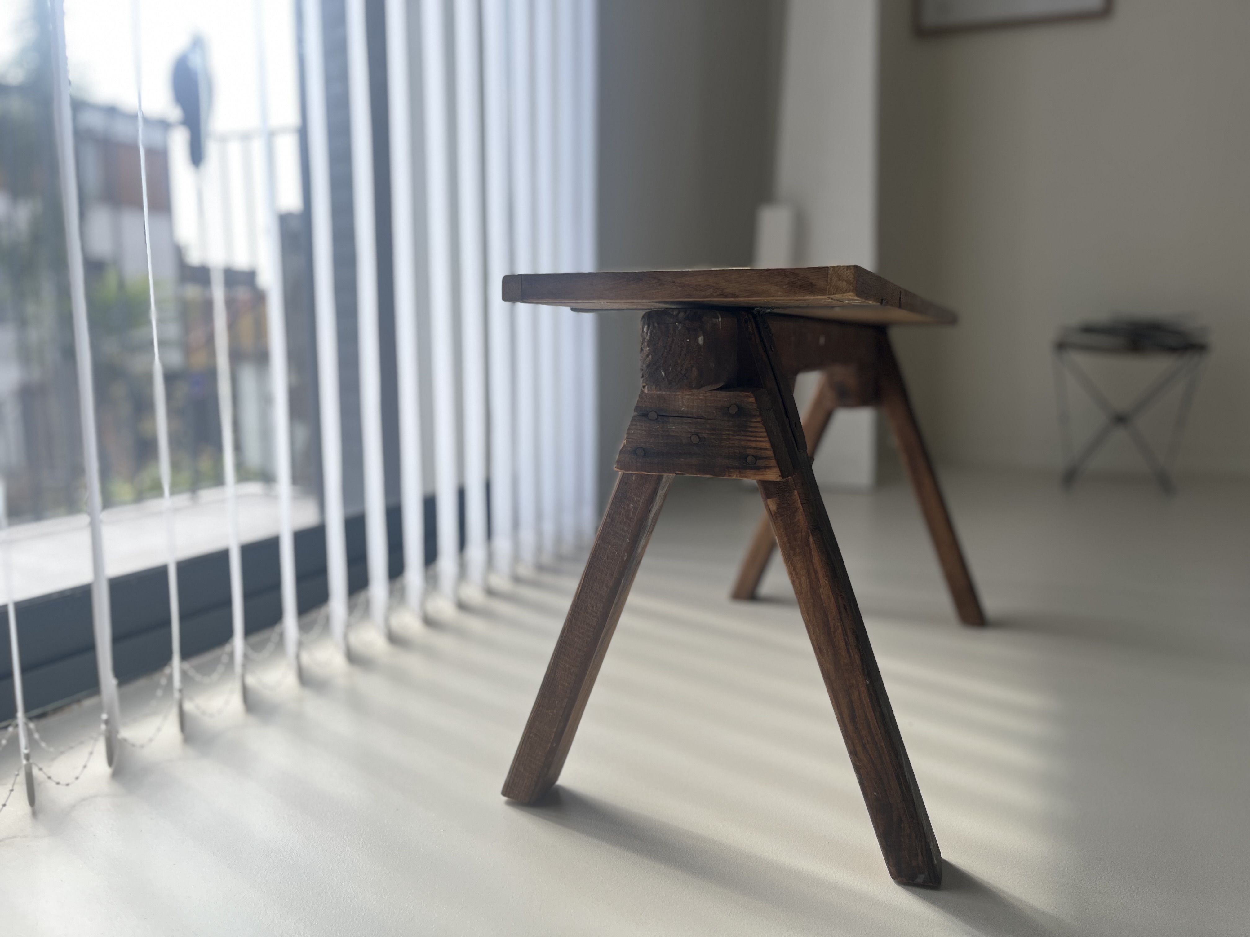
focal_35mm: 26
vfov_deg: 53.1
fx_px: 939
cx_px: 625
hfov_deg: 67.3
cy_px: 468
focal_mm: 5.1
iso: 40
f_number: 1.6
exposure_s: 1/209
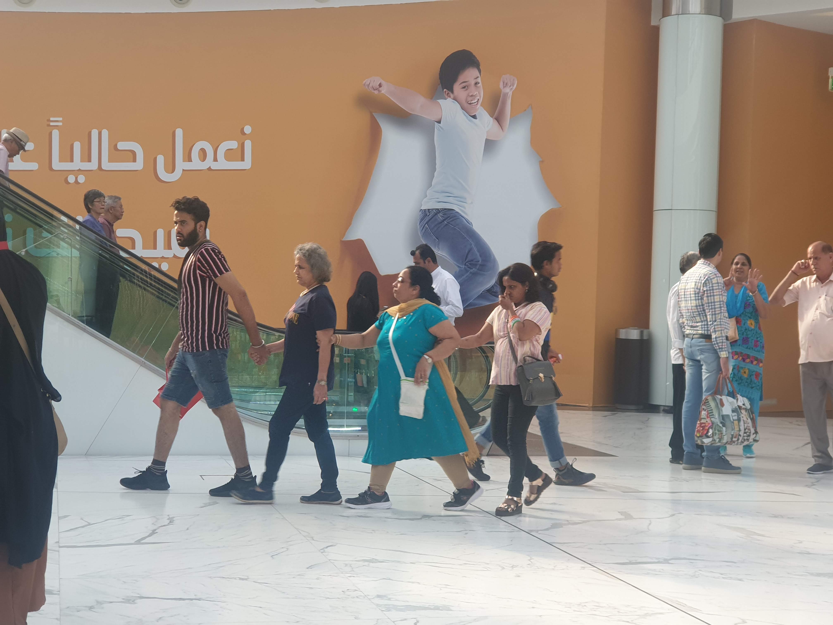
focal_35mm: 52
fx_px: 1251
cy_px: 312
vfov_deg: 28.0
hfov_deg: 36.8
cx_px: 416
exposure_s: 1/100
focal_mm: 6
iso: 50
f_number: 2.4
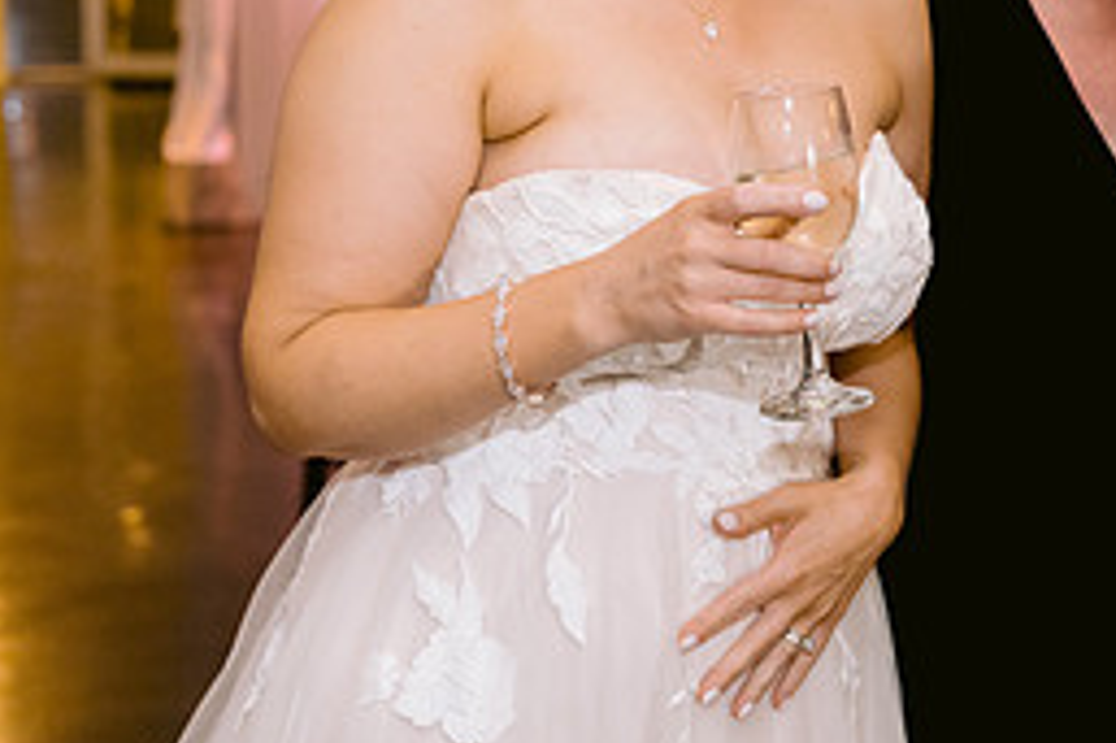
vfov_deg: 17.2
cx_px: 908
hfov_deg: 25.2
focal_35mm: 79
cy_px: 245
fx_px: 2447
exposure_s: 1/80
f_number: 2.8
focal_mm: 35
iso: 1600
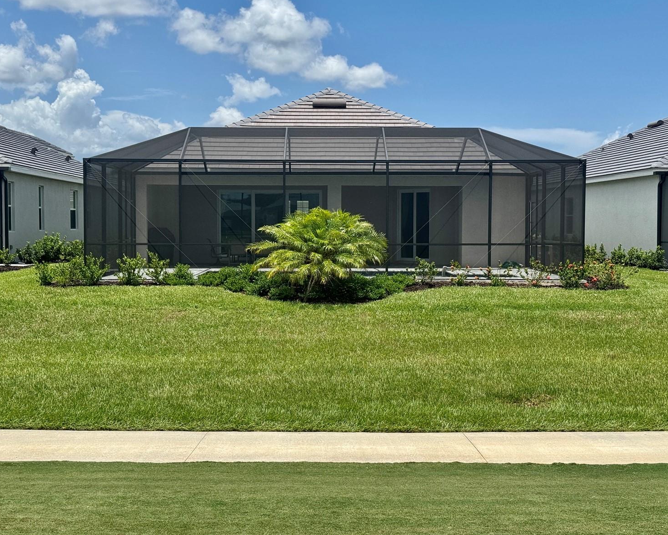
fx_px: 1008
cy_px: 262
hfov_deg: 36.7
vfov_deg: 29.7
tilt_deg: -3.0
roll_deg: -0.1
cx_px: 342
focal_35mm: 51
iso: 64
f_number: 1.78
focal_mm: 6.76
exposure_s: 1/5848
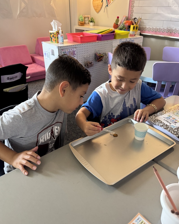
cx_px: 92
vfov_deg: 66.0
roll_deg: +0.4
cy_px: 118
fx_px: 172
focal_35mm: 26
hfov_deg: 54.9
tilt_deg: -31.6
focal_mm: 6.76
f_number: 1.78
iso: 500
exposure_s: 1/60
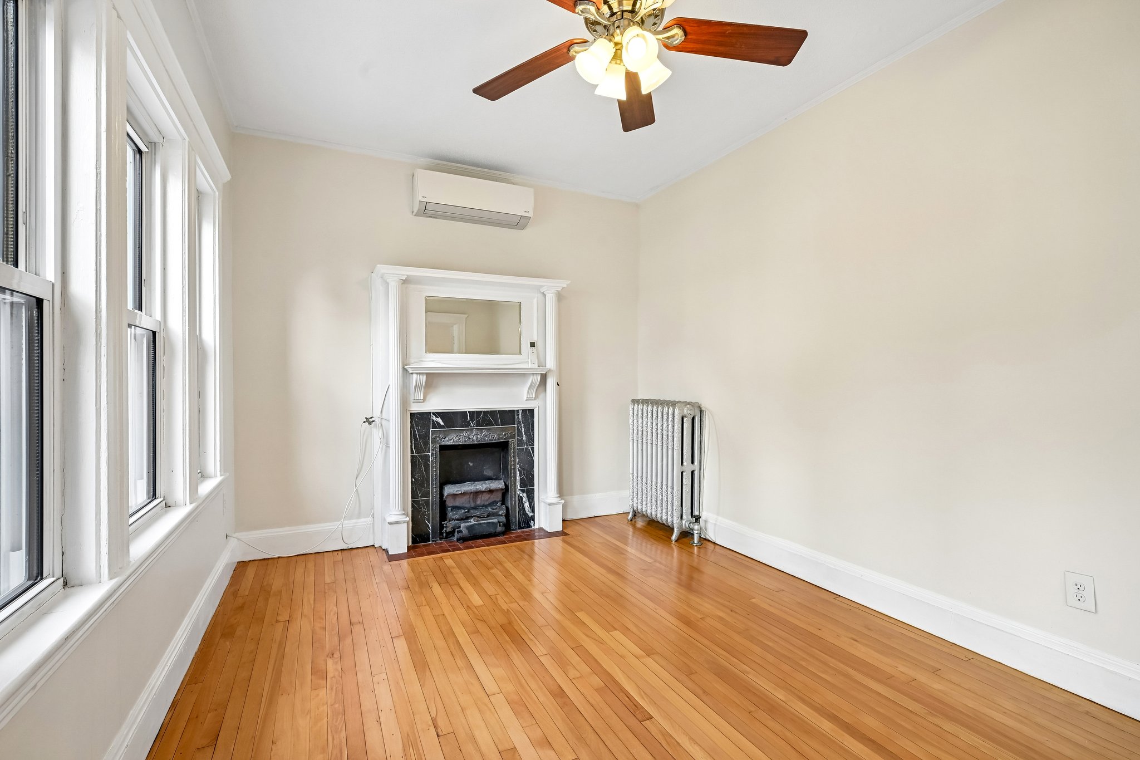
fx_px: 507
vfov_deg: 73.7
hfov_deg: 96.7
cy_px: 380
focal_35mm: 16
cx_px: 570
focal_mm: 16
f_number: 8
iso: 400
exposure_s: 1/30
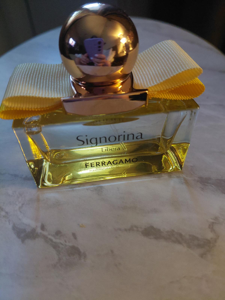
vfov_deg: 69.4
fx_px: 217
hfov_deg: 54.9
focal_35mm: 25
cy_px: 150
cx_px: 112
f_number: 1.8
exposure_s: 1/25
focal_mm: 4.69
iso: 640
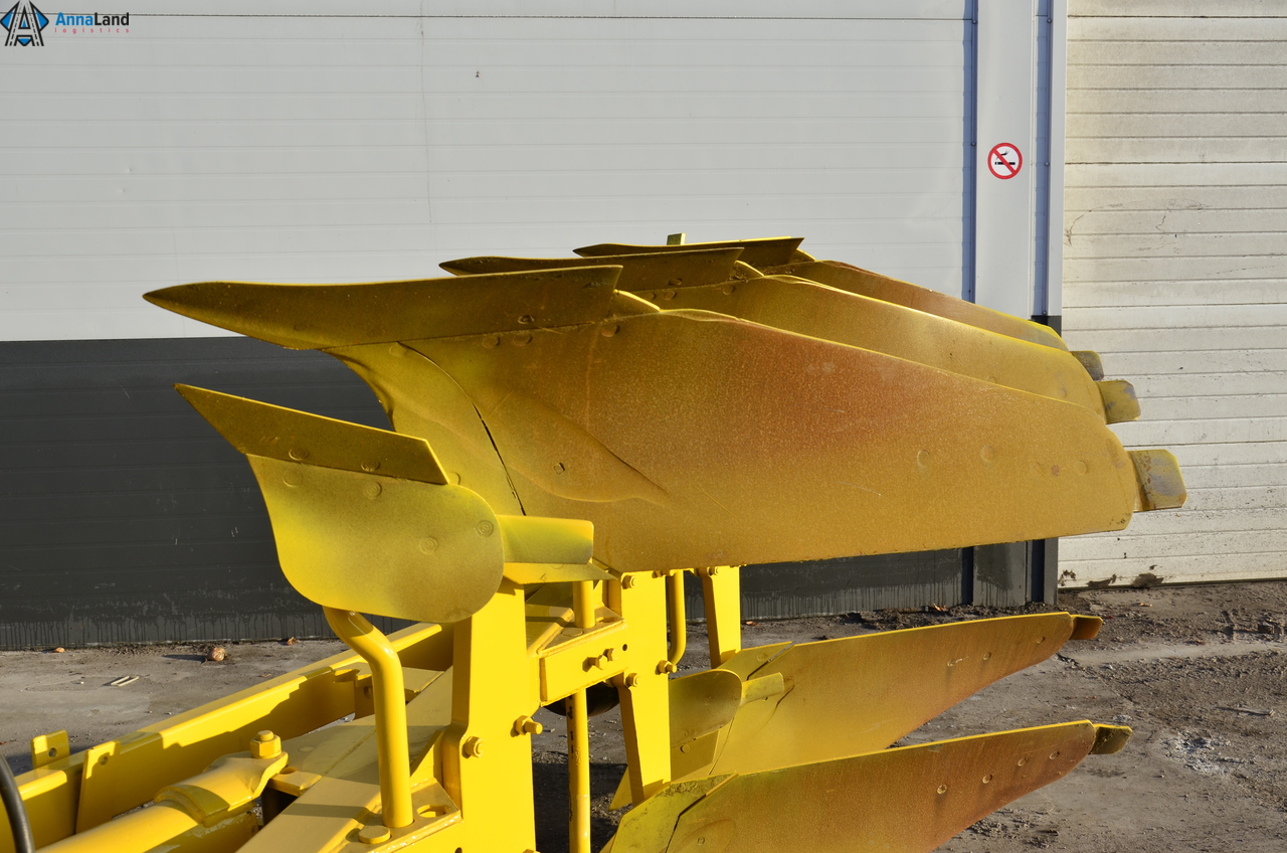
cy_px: 426
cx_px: 644
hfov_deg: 49.6
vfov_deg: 34.1
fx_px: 1391
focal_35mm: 39
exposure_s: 1/250
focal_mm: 26
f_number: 8
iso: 125
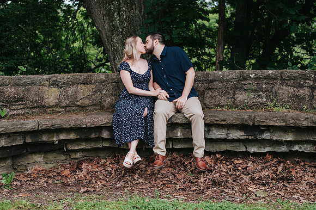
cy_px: 124
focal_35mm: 59
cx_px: 149
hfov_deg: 34.0
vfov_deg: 23.0
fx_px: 517
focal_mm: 50
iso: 110
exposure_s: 1/320
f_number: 2.8
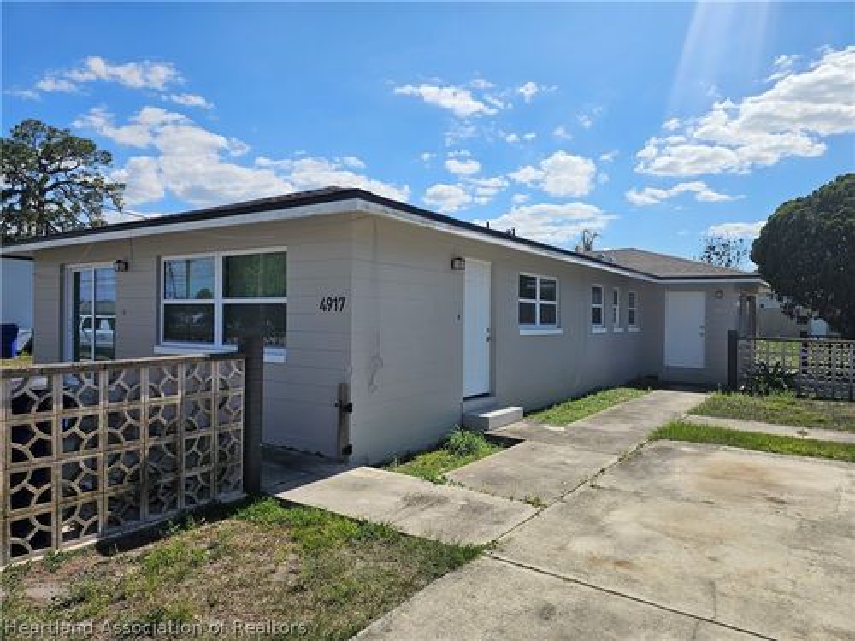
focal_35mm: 23
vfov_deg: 58.9
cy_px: 320
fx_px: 568
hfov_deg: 73.9
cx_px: 428
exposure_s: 1/1276
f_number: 1.7
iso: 10
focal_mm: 6.3
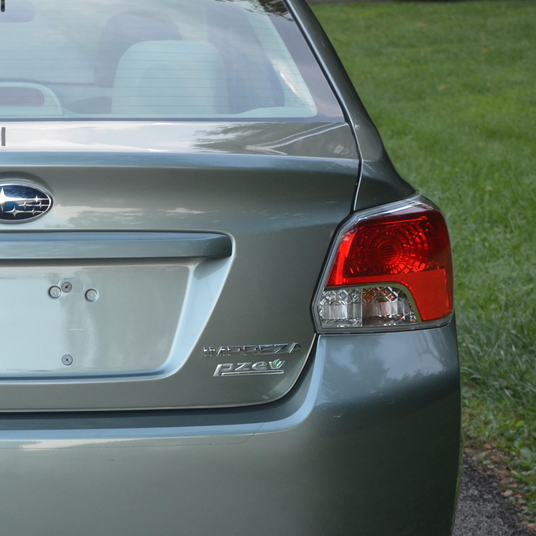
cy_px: 312
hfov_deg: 13.5
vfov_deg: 13.6
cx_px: 42
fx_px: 2242
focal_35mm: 128
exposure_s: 1/100
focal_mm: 46
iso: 400
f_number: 5
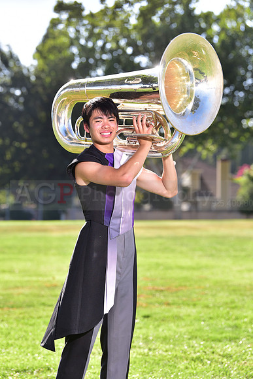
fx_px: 1369
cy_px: 190
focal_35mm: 130
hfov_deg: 10.6
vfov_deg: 15.8
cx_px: 126
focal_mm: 130
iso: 100
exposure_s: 1/250
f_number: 4.5
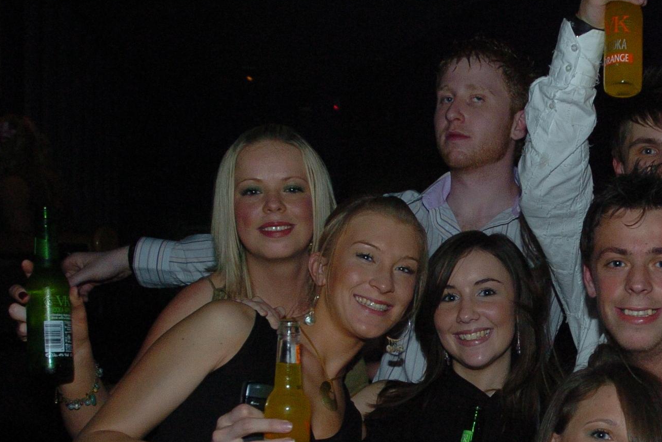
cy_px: 325
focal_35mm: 54
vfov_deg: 24.8
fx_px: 993
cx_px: 535
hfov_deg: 35.6
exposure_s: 1/50
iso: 500
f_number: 4
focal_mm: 20
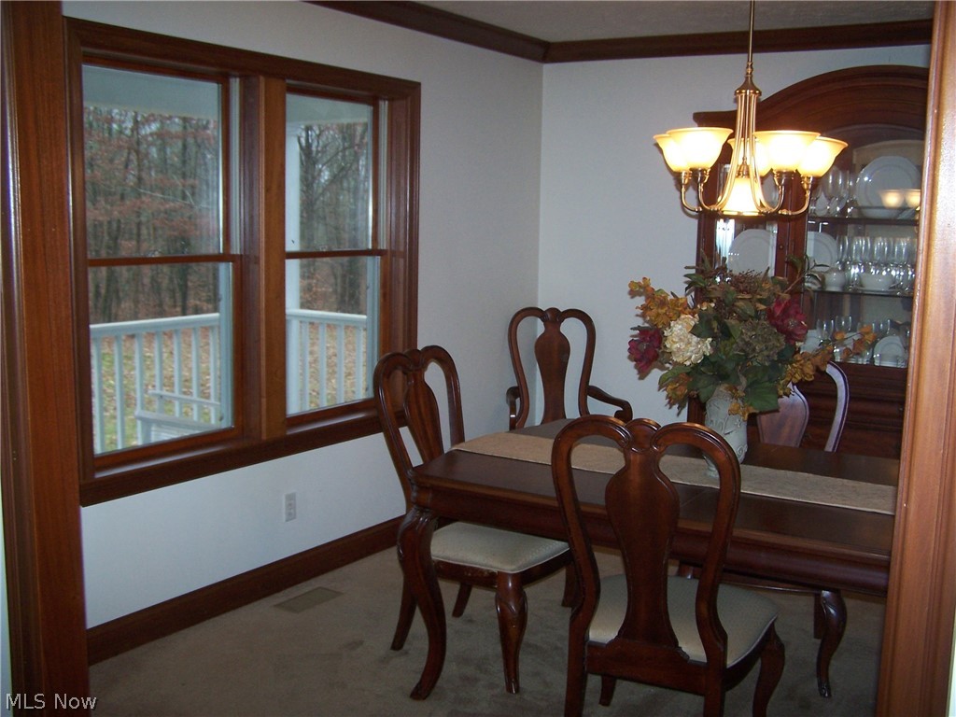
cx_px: 478
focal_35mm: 38
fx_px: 1049
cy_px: 358
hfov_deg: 49.0
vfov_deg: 37.7
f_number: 2.8
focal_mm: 6.3
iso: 140
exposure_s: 1/60
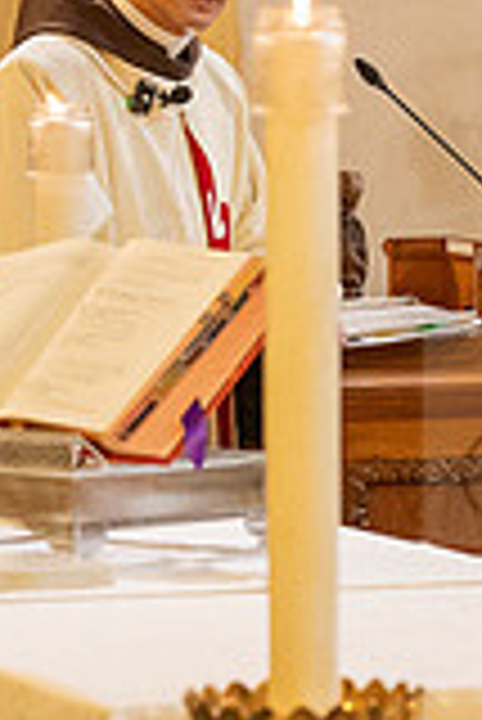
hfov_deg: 4.2
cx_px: 815
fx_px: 6452
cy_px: 439
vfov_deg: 6.4
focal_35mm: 322
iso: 3200
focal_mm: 89
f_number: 4
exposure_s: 1/200
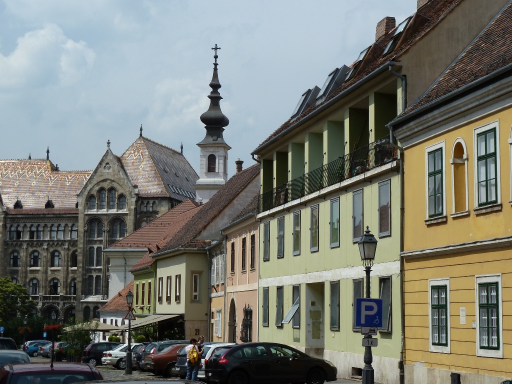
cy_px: 192
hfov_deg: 27.0
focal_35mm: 72
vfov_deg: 20.4
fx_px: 1065
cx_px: 256
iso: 80
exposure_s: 1/640
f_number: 5.6
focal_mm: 11.9
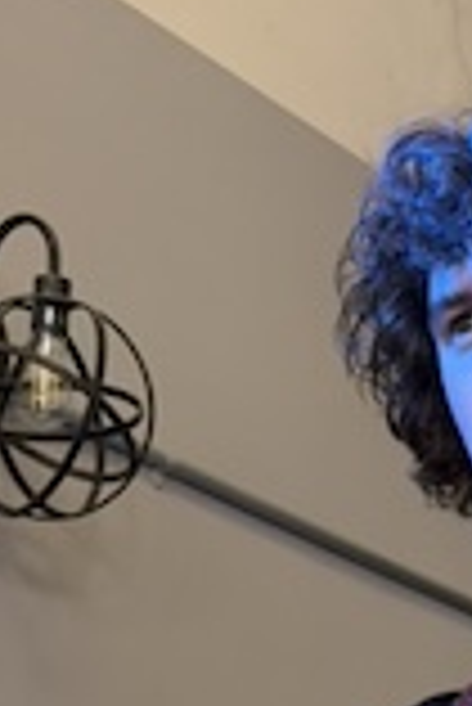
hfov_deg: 8.4
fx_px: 3198
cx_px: 494
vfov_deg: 12.0
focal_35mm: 163
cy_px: 1052
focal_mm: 6.76
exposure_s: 1/60
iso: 160
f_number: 1.78
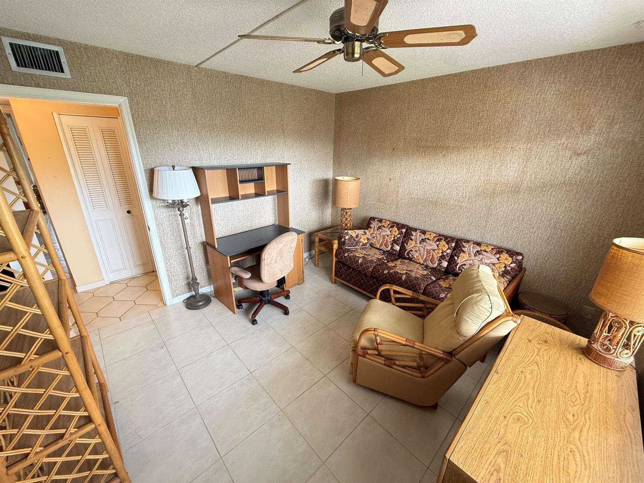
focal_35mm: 14
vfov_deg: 85.7
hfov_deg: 102.1
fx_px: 260
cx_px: 322
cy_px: 242
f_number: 2.2
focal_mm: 2.22
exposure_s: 1/60
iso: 400
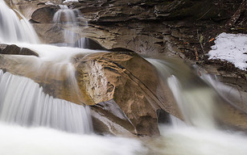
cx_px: 17
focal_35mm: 50
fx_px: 337
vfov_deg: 25.8
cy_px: 65
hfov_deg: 37.3
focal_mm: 12
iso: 200
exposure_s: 1.6
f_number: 16
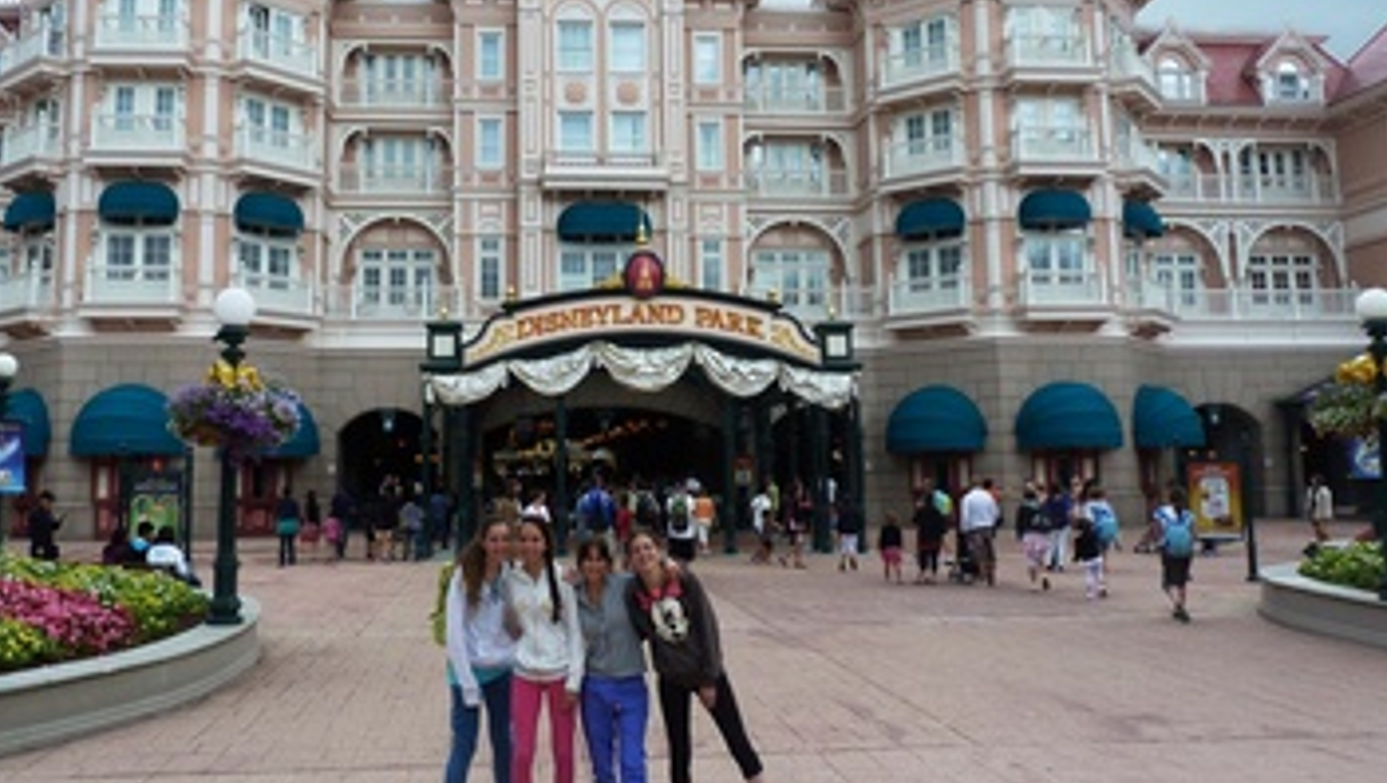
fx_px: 1141
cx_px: 605
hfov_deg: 62.4
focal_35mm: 31
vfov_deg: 37.8
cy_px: 344
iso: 80
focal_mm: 4.5
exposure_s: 1/160
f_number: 4
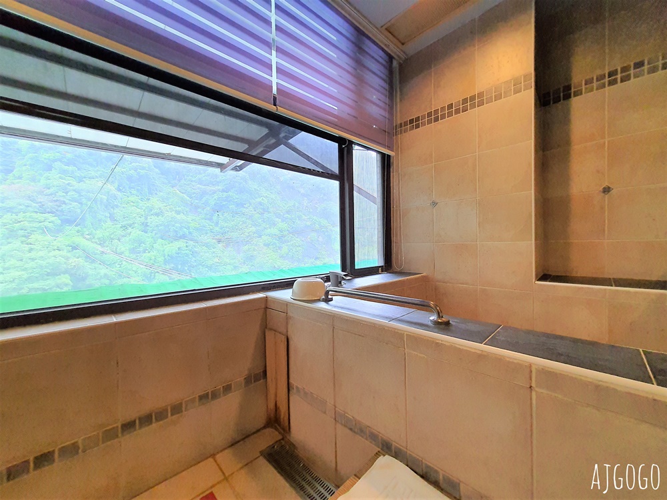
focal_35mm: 13
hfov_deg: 106.2
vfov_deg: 89.9
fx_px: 250
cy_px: 250
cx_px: 334
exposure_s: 1/60
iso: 320
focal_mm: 1.74
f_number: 2.2
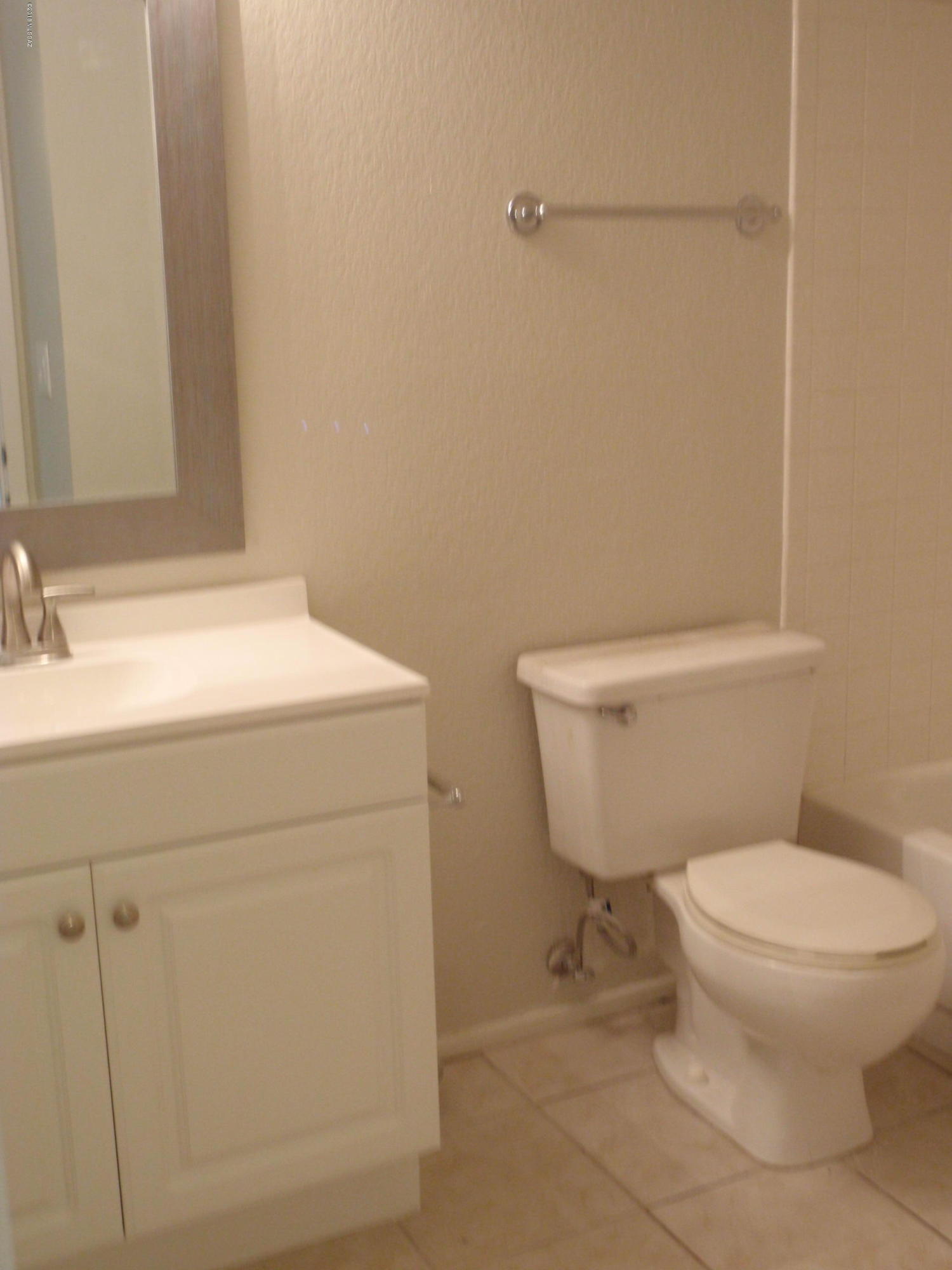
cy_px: 635
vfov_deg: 46.8
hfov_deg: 36.0
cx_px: 476
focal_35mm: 40
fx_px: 1467
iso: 200
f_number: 3.9
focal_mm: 7.25
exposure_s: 1/15
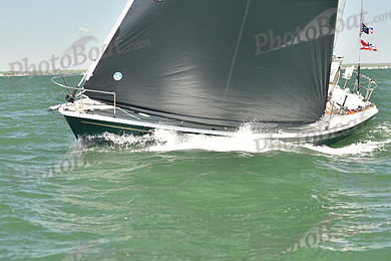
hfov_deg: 19.6
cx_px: 203
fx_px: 1129
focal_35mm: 104
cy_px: 95
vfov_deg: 13.2
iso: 250
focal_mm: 70
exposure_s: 1/800
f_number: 2.8
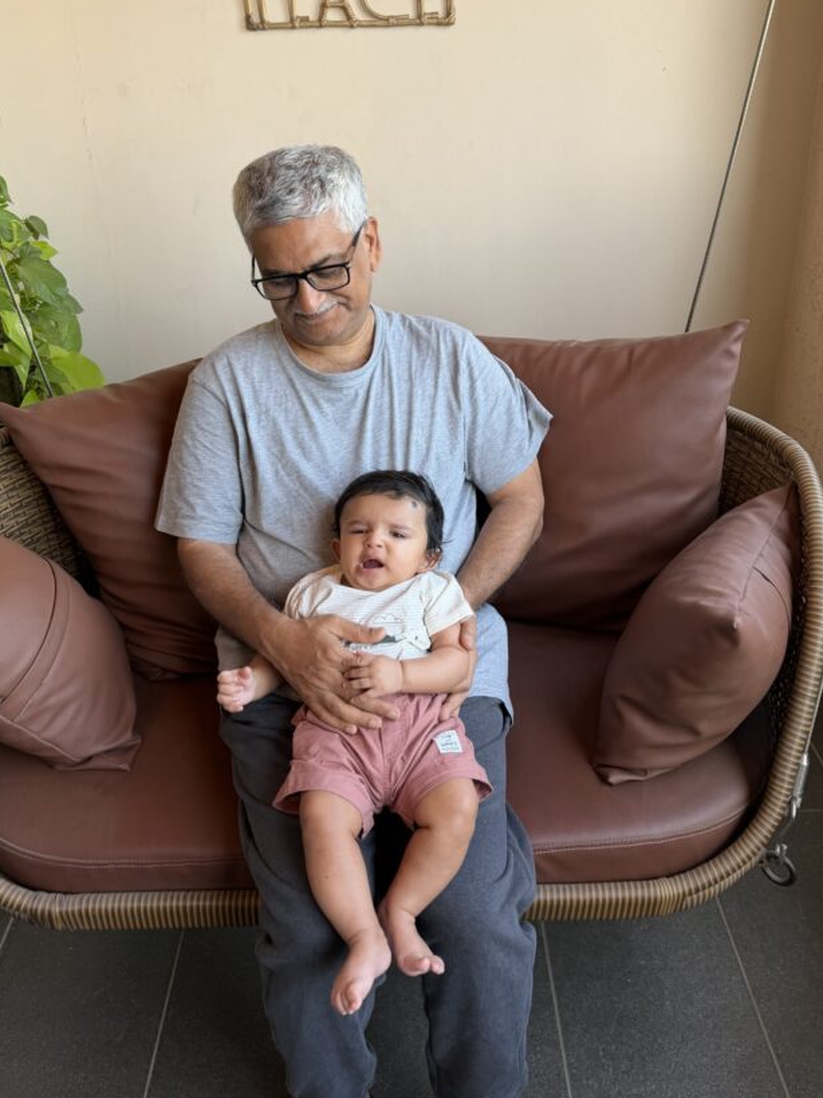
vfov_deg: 59.7
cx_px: 383
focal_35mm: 30
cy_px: 461
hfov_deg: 46.8
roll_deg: +2.3
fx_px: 951
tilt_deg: -26.2
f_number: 1.78
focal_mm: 6.76
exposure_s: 1/121
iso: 64
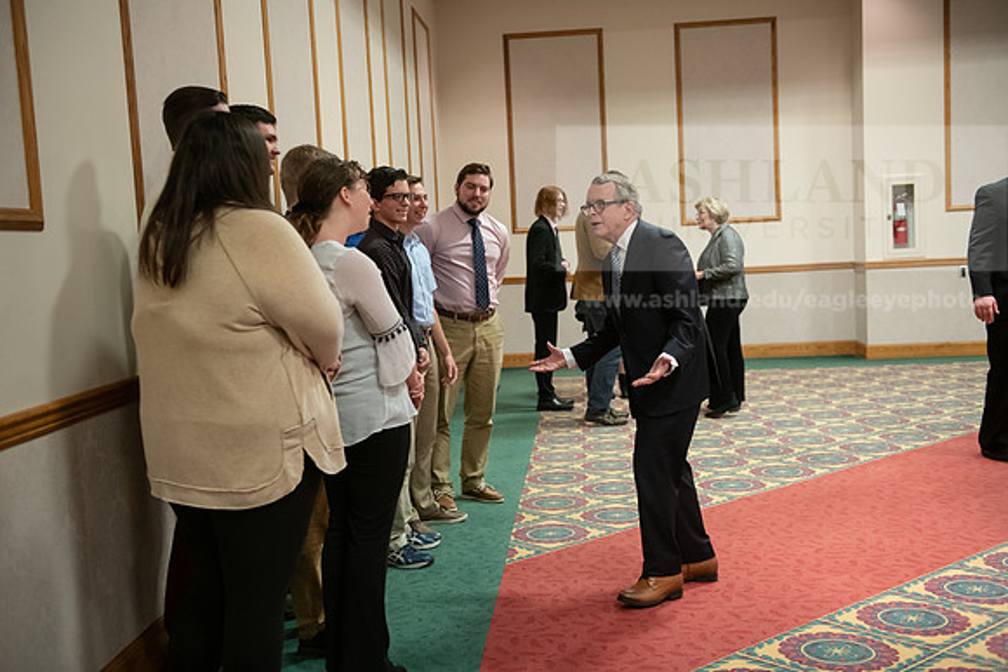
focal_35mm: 40
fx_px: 1120
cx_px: 504
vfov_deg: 33.4
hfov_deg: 48.4
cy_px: 336
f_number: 3.2
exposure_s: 1/200
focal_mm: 40
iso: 2500
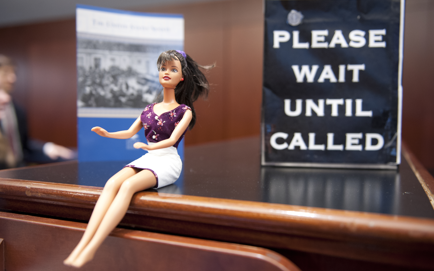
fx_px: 414
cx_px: 218
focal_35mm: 35
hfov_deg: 55.3
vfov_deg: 36.3
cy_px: 143
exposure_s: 1/40
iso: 1600
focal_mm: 34
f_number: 2.8
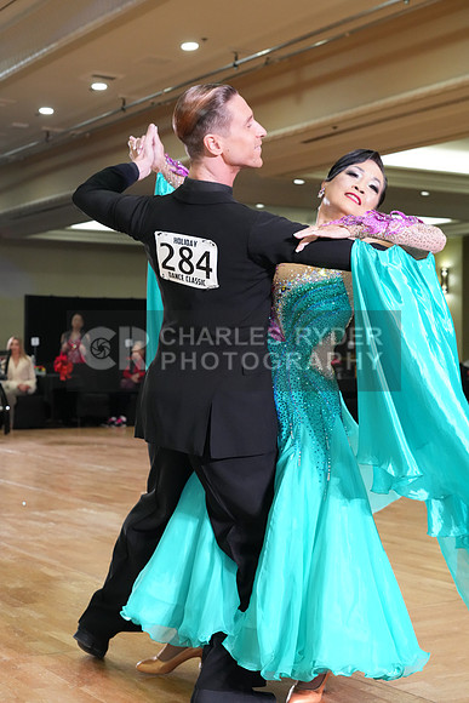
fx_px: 1152
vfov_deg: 33.9
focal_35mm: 59
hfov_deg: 23.0
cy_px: 352
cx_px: 234
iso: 4000
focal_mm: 59
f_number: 6.3
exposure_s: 1/200
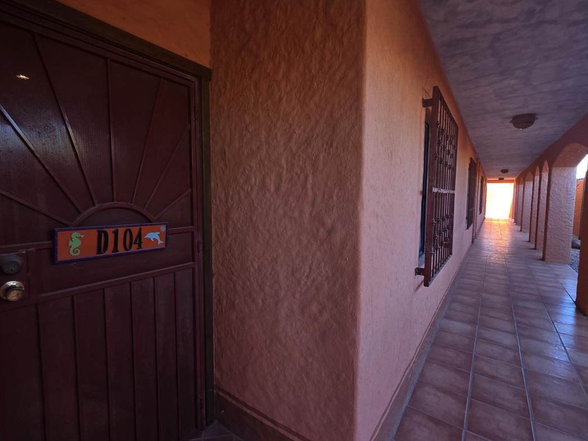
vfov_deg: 78.1
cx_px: 293
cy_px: 225
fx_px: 272
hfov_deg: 94.5
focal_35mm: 16
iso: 50
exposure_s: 1/120
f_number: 1.9
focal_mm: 2.2
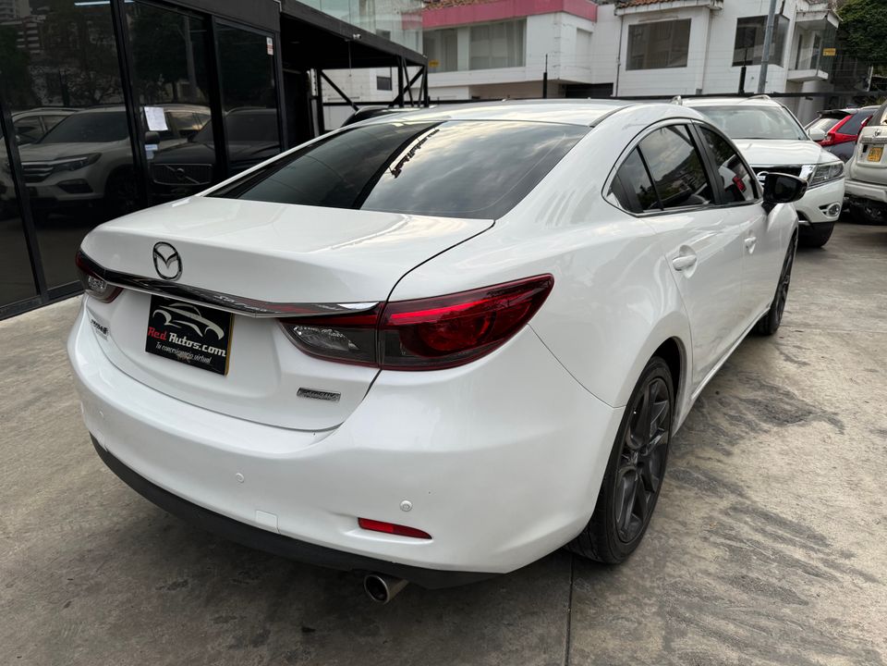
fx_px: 615
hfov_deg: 71.6
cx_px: 444
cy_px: 333
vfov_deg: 56.8
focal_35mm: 24
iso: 80
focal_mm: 6.76
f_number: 1.78
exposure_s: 1/1271
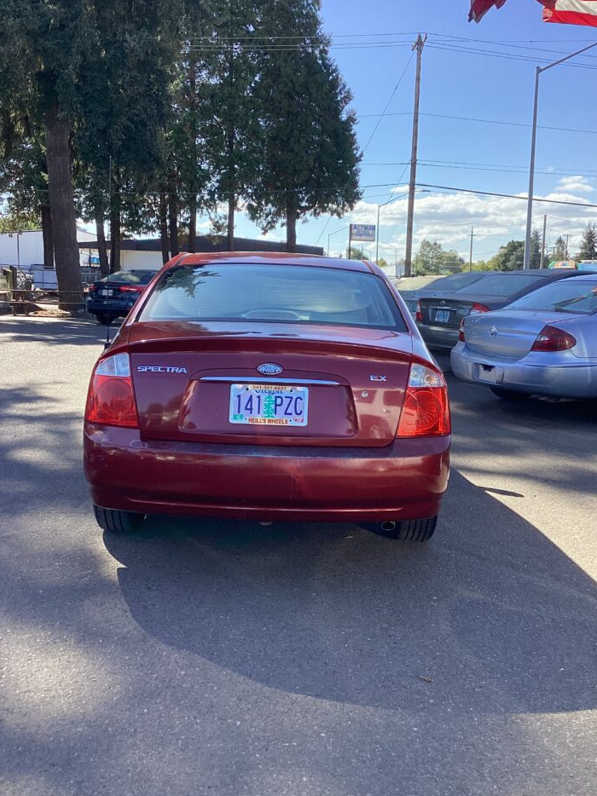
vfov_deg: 54.0
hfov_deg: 41.8
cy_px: 384
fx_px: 782
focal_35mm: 34
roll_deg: -1.0
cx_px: 293
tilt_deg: -7.6
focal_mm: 3.3
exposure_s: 1/429
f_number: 2.4
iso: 25
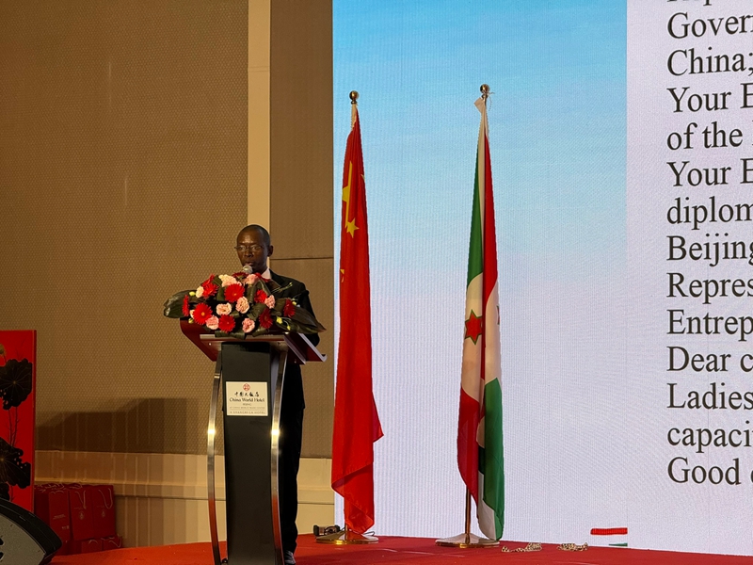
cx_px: 376
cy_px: 282
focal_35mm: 120
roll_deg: -0.6
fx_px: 2610
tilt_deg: +1.4
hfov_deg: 16.4
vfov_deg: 12.3
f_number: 2.8
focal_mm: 15.66
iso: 125
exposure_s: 1/100
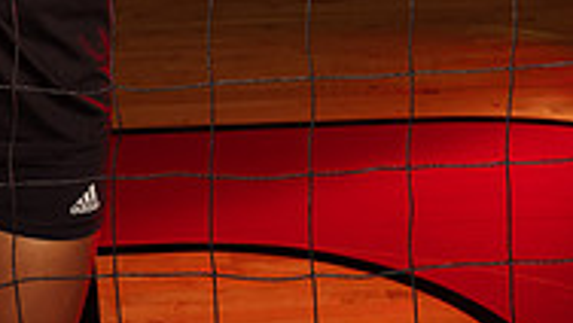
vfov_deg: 10.7
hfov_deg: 20.7
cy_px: -341
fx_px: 1566
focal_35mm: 103
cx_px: 216
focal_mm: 41
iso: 160
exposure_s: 1/250
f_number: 8
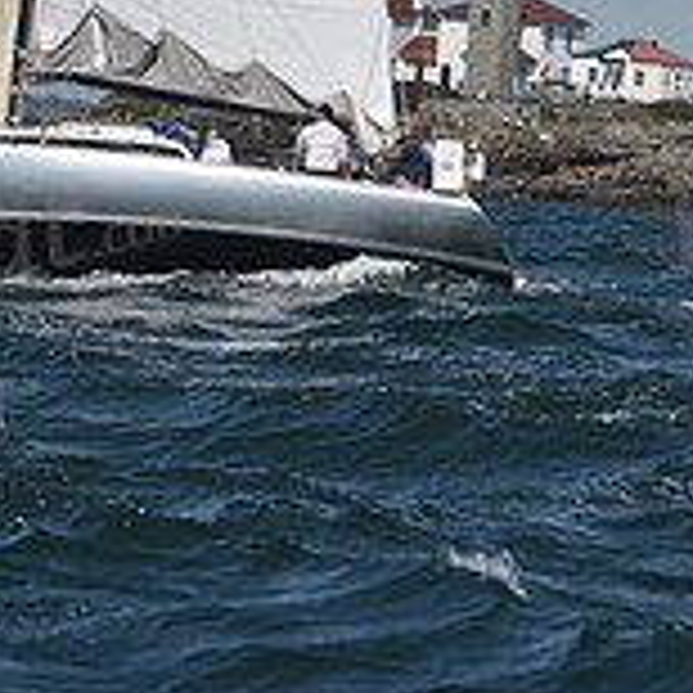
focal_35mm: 353
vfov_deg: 4.9
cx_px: 434
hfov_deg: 5.0
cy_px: -472
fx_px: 7995
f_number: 7.1
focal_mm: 110
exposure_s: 1/1000
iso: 250
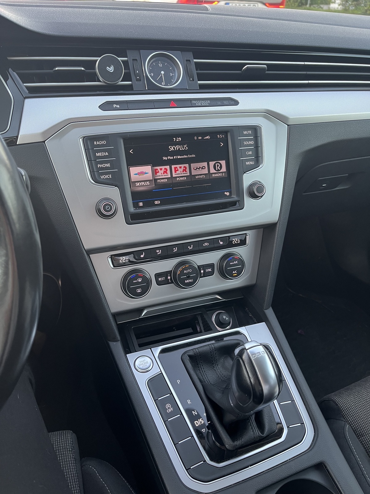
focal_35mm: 26
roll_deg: +0.5
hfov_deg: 53.1
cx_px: 185
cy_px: 247
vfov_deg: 67.3
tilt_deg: -35.1
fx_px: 371
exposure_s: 1/50
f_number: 1.6
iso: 160
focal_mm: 5.1
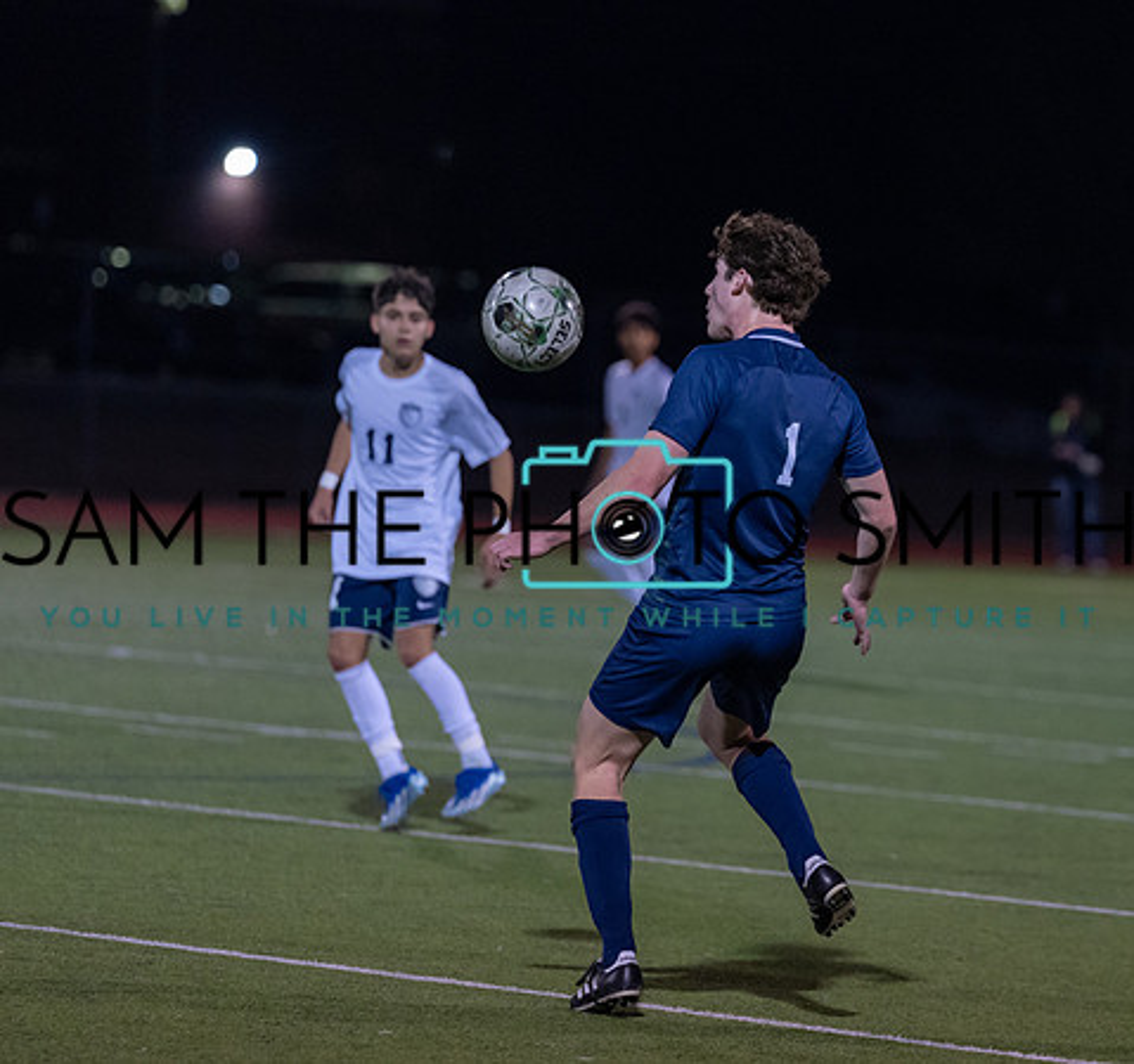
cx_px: 807
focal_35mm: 257
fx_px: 9244
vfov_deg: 6.6
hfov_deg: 7.0
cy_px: 397
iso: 3200
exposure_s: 1/1000
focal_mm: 155
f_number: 2.8
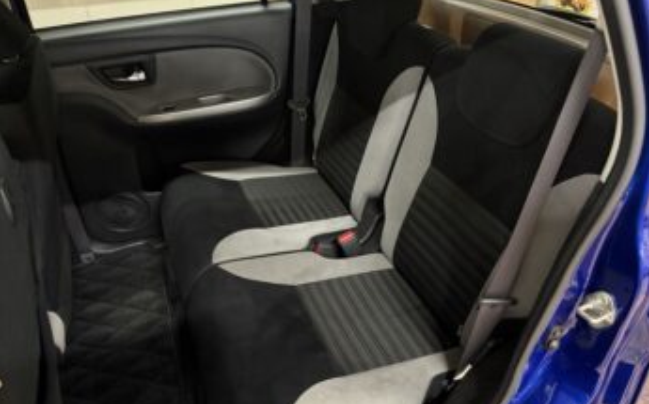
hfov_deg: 66.5
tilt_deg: -36.4
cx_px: 325
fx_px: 495
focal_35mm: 28
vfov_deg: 44.2
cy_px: 241
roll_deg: +1.7
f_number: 1.6
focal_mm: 5.96
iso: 800
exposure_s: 1/25
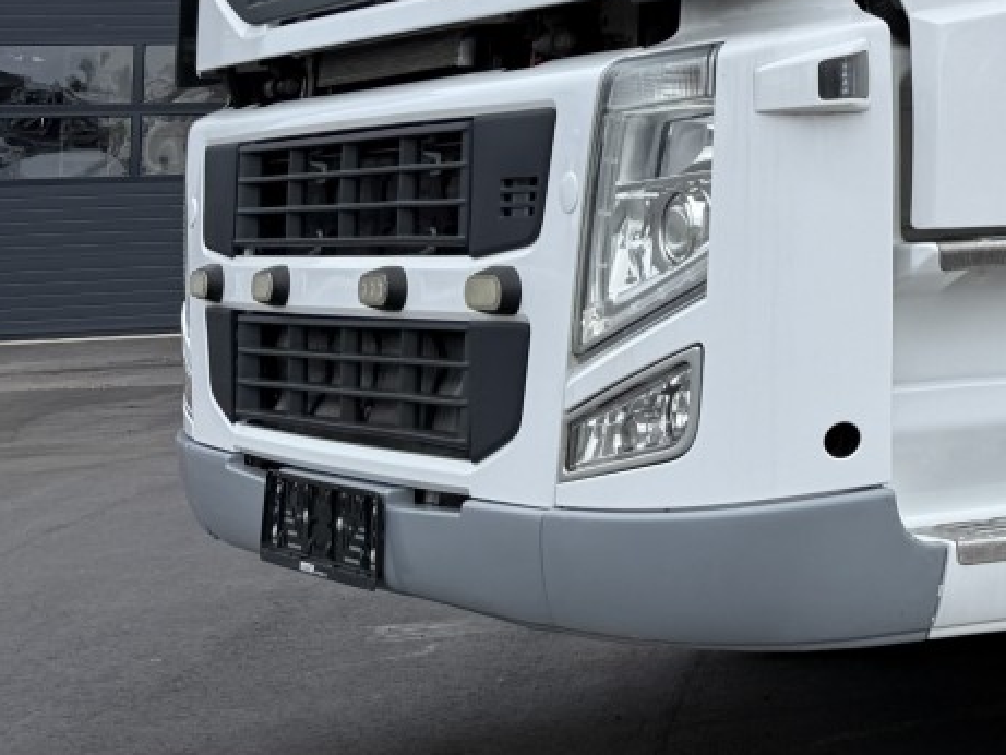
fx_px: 2180
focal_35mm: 75
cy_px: -72
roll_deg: +1.3
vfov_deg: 18.9
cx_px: 1547
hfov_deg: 21.4
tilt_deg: +7.3
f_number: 1.78
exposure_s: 1/1855
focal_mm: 6.76
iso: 80
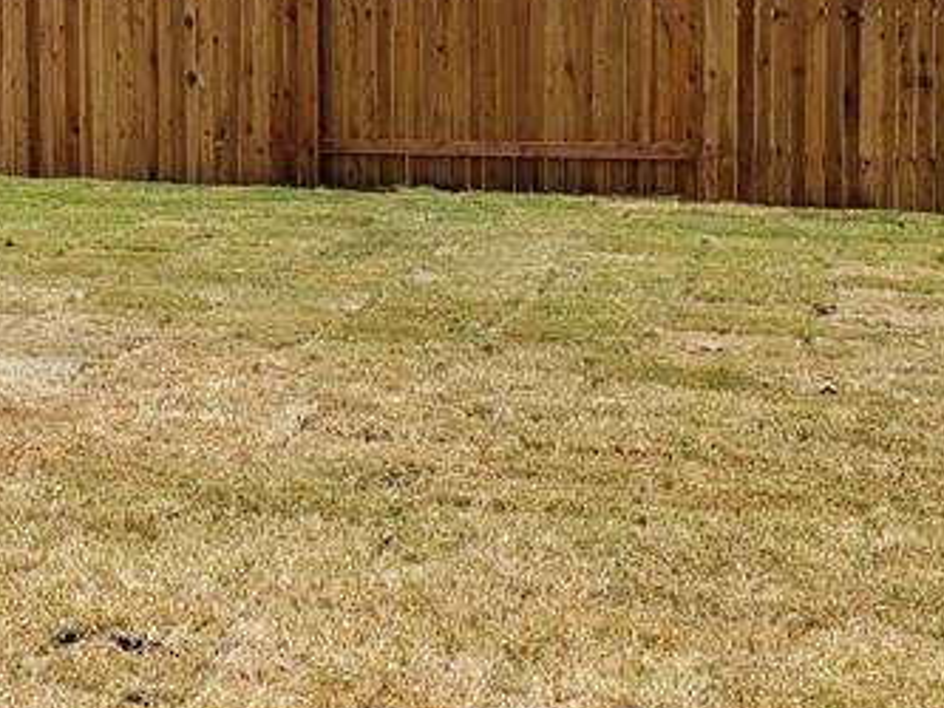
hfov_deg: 21.9
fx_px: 2182
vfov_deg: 17.9
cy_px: -20
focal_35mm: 80
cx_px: -295
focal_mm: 4.3
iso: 50
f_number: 2.4
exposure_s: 1/1248
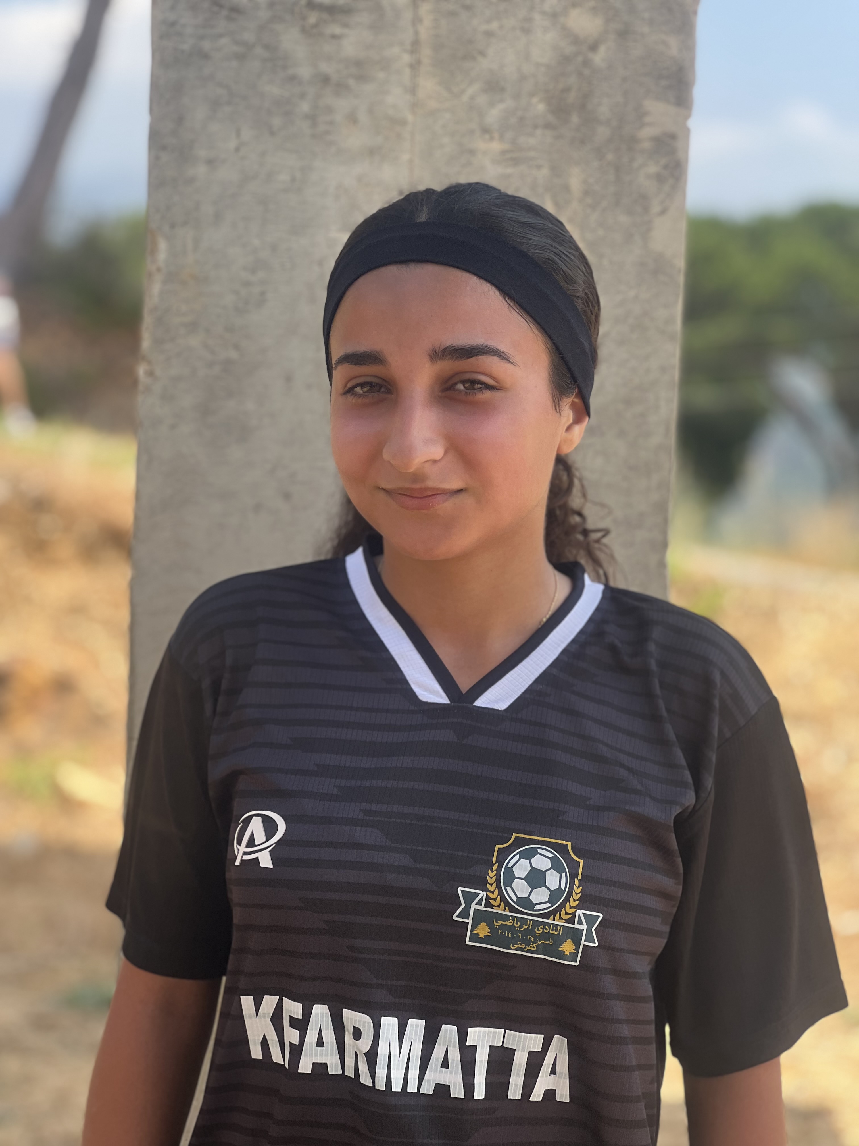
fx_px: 2548
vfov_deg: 25.3
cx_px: 430
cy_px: 573
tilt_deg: -3.7
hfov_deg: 19.1
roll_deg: -0.9
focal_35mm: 77
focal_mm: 9
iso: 25
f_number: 2.8
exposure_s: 1/153
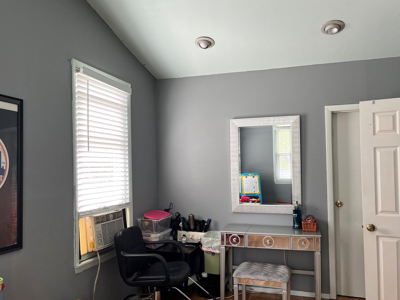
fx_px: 335
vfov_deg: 48.2
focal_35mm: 29
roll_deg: +1.3
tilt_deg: +1.0
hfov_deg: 61.6
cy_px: 161
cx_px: 207
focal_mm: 5.1
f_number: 1.6
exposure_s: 1/121
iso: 100
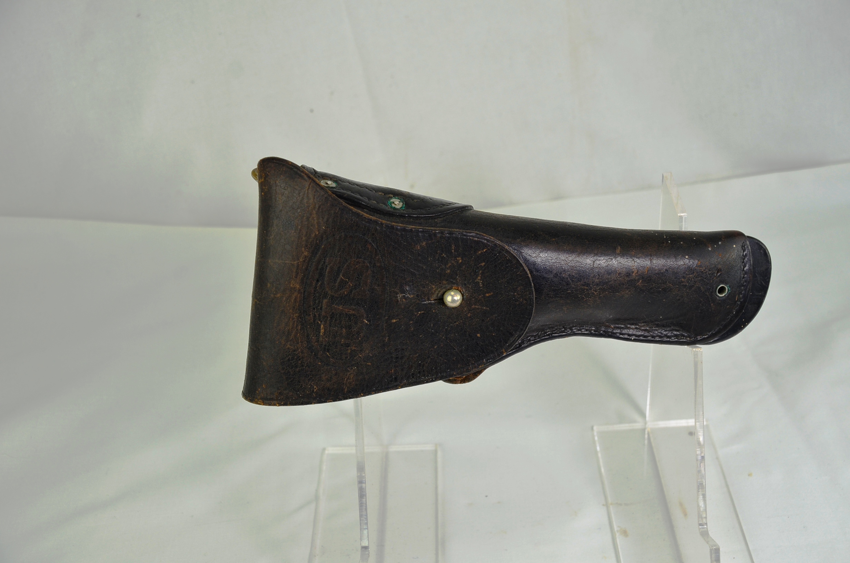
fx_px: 1131
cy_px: 282
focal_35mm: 48
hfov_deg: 41.2
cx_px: 425
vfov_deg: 28.0
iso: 220
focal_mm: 32
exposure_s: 1/125
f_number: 5.6
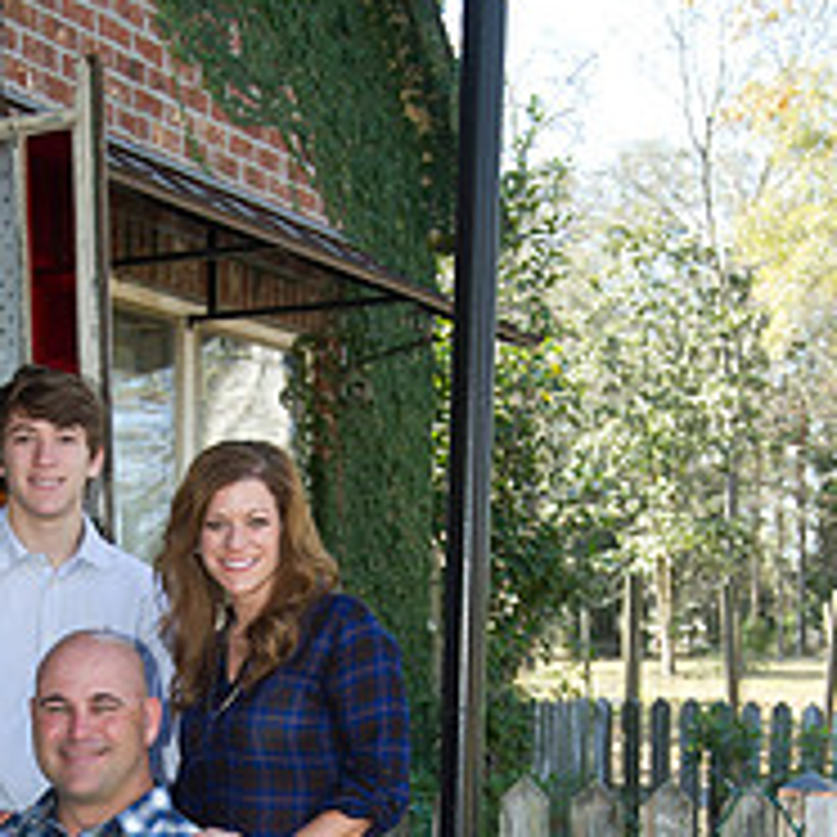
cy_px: 918
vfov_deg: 21.1
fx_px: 2134
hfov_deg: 22.0
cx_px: 196
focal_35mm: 78
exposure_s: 1/125
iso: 400
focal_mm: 38
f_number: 6.3
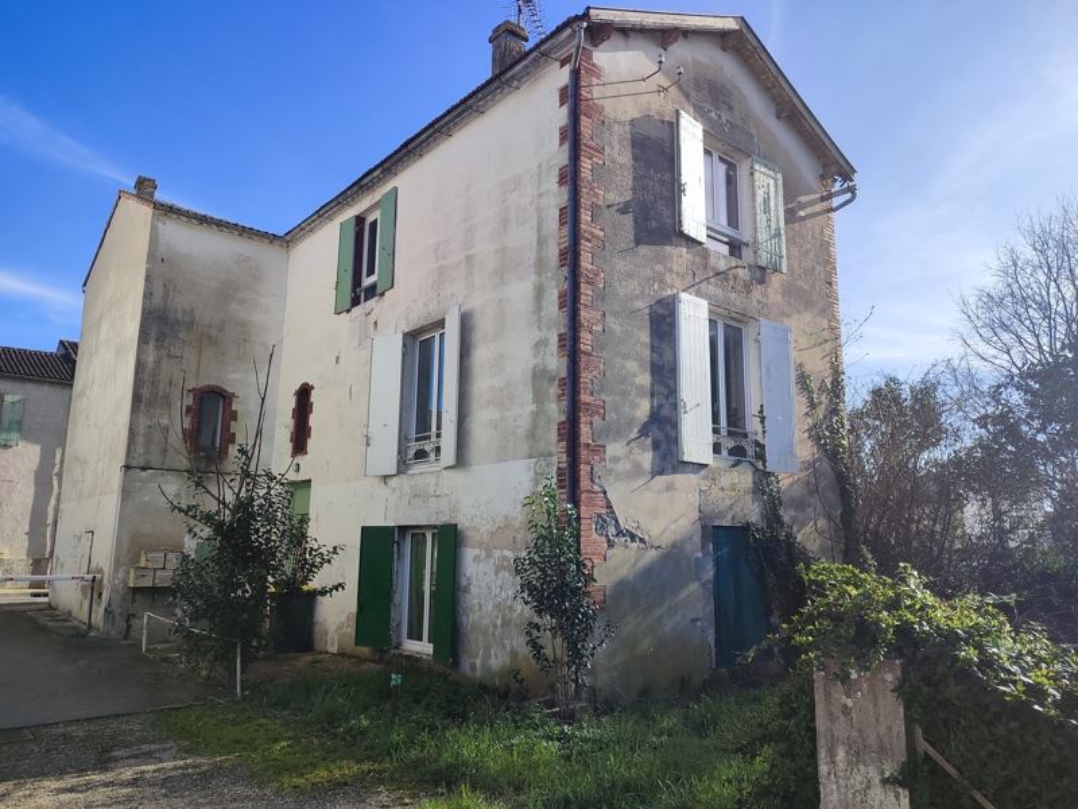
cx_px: 539
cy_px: 404
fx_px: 747
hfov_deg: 71.6
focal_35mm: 24
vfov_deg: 56.8
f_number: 1.89
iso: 50
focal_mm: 5.89
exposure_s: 1/743
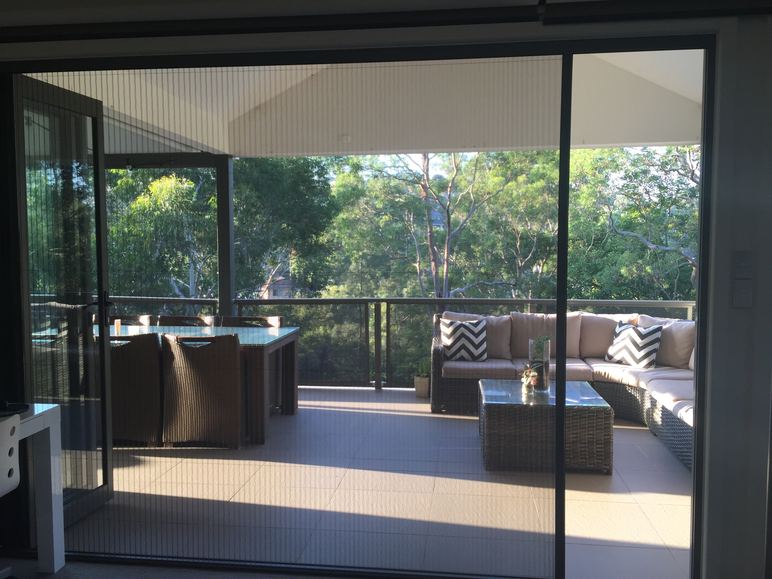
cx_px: 386
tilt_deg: -4.4
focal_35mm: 29
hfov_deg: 61.7
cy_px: 290
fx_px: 647
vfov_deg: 48.2
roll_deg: -0.6
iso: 40
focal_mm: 4.15
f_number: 2.2
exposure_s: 1/100
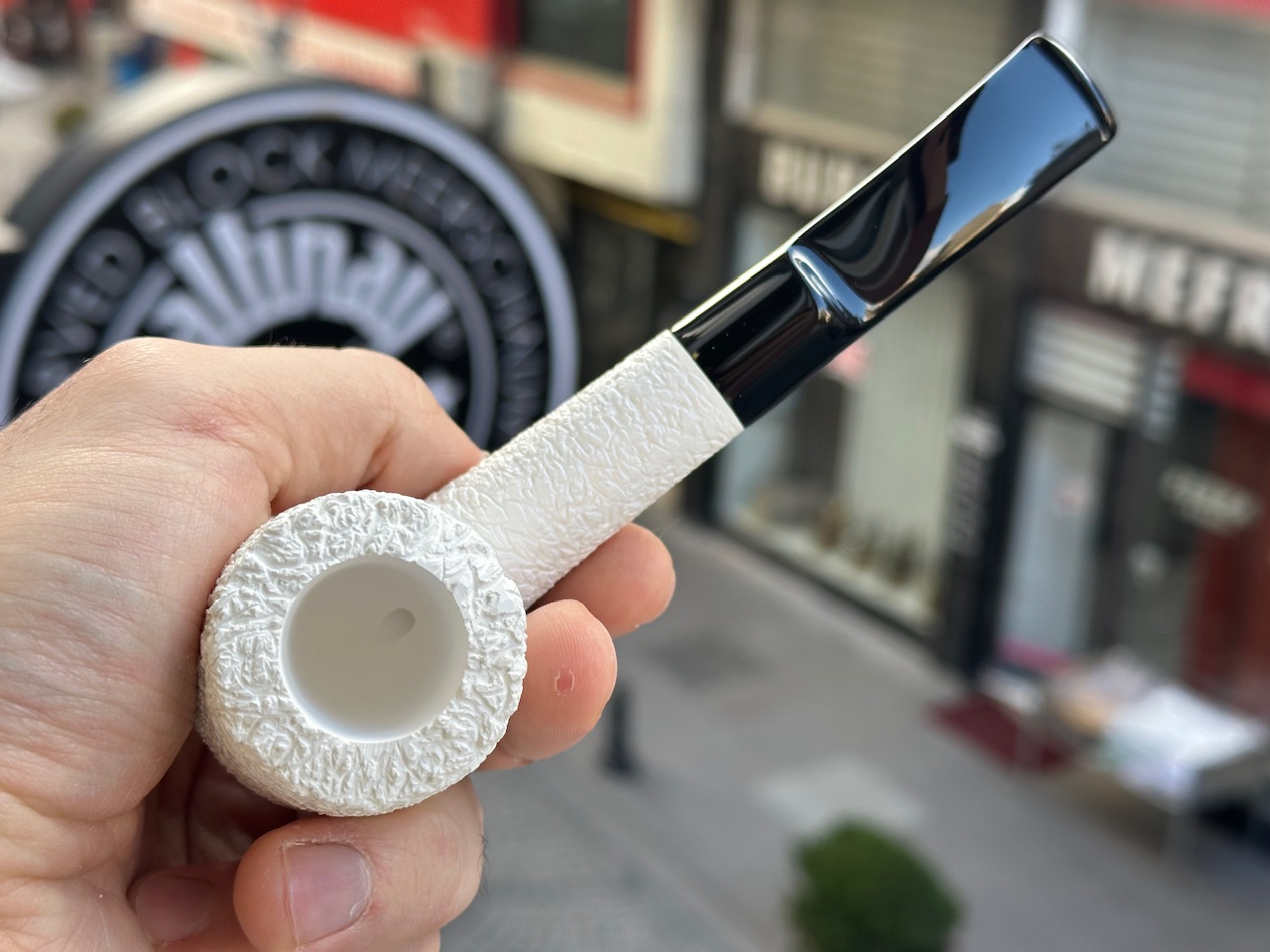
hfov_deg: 39.7
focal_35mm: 48
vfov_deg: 30.3
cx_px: 635
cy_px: 476
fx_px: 1761
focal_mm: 6.86
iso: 64
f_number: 1.78
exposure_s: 1/307
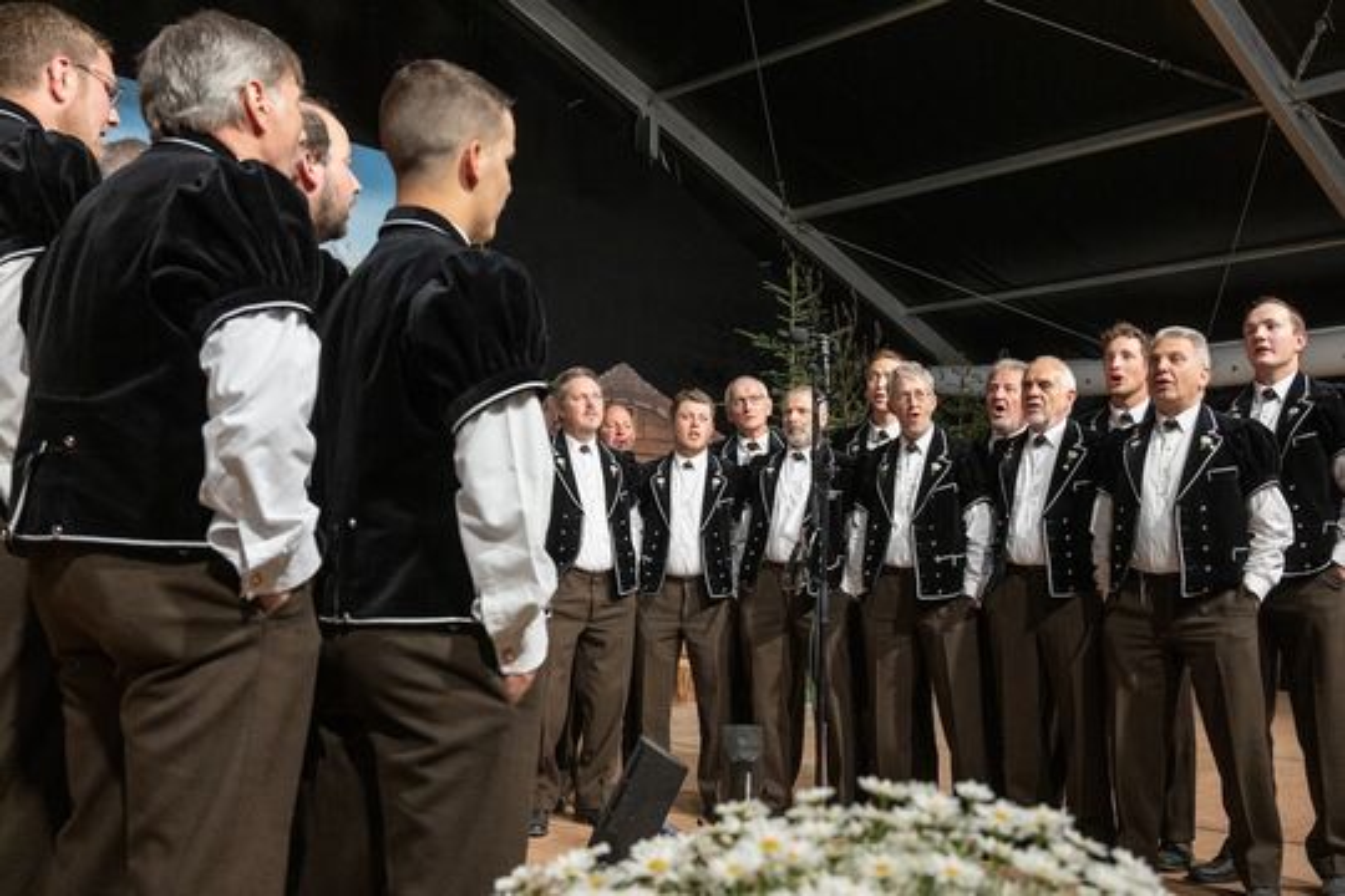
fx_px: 1195
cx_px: 672
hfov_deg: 58.7
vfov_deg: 41.1
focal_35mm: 32
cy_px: 448
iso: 2000
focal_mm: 32
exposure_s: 1/80
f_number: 5.6
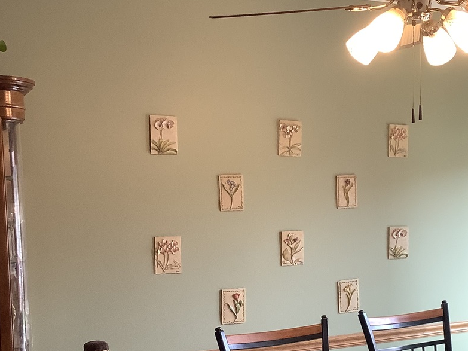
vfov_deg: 25.3
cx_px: 309
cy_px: 274
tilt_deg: -5.8
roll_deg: +1.1
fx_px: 771
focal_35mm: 57
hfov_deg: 33.5
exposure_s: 1/60
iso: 64
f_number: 2.4
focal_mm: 3.3
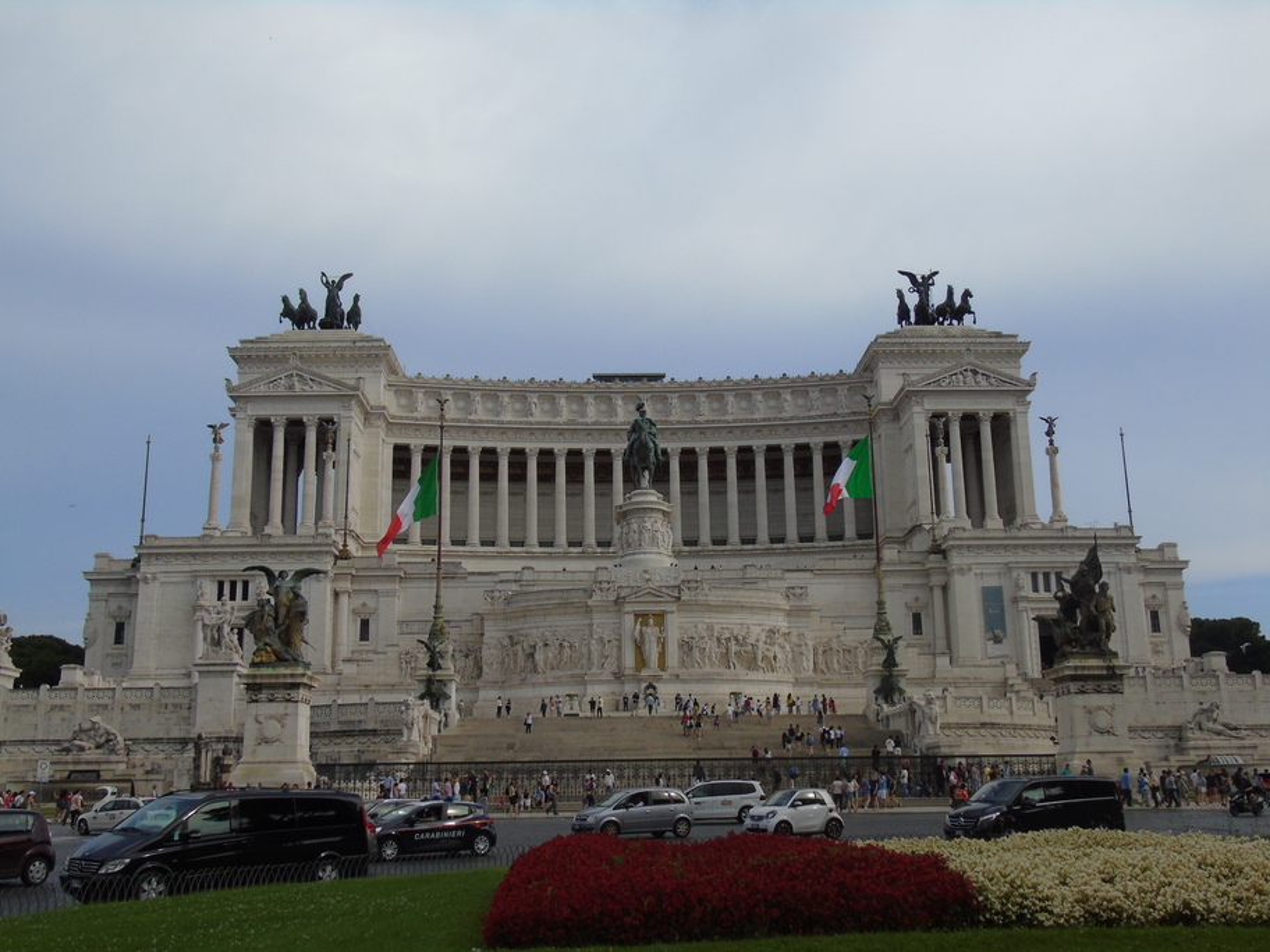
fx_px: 1247
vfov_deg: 41.8
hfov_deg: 54.0
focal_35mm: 34
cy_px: 476
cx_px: 635
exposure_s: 1/1000
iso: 80
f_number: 3.9
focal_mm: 6.1
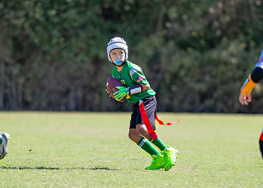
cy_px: 92
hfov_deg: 5.4
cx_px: 125
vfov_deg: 3.8
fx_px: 2805
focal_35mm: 376
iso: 200
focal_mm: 200
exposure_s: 1/1600
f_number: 2.8
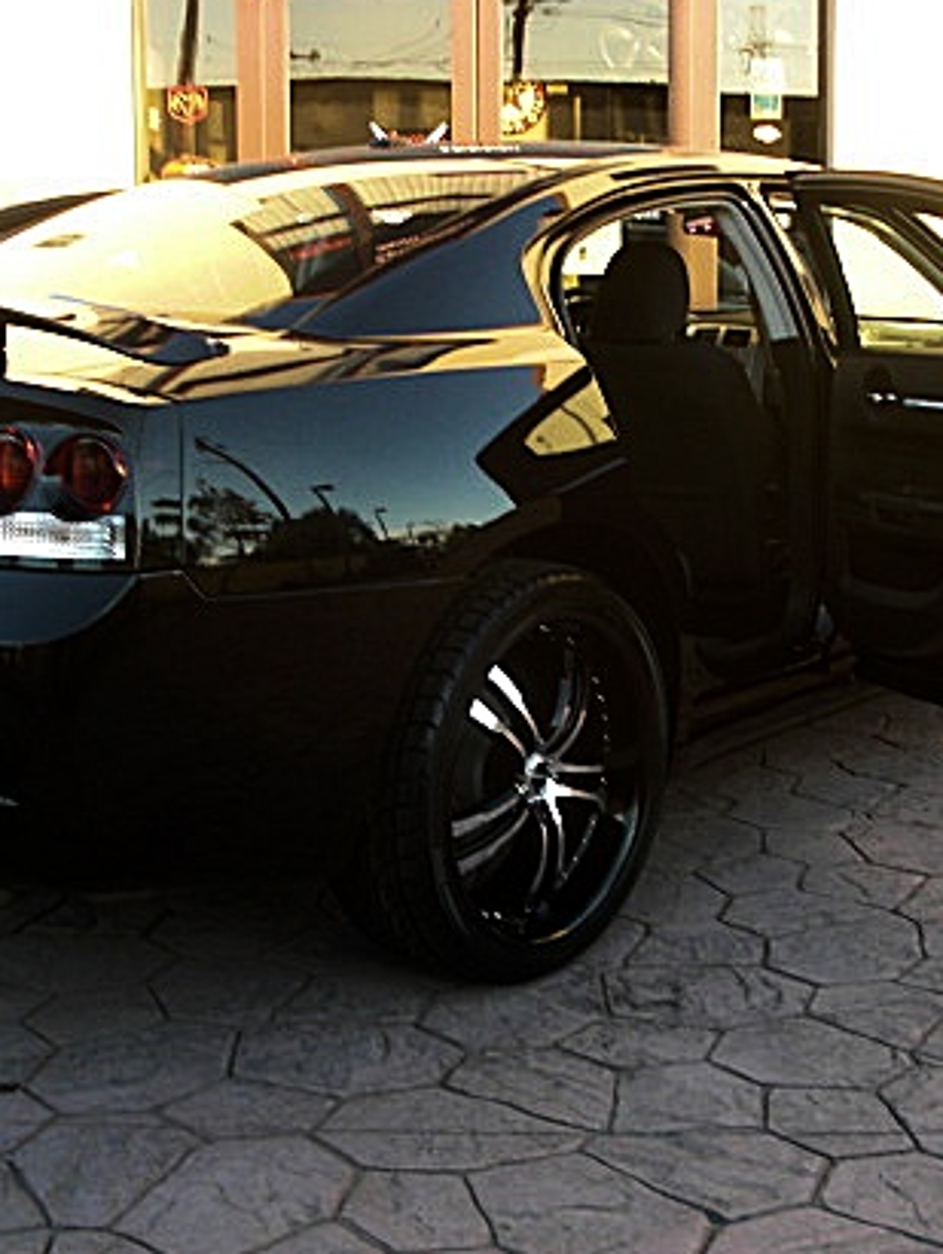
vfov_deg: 34.3
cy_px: 616
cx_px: 537
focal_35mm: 56
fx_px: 2031
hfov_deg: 26.1
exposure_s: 1/100
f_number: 2.8
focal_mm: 6.3
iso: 100
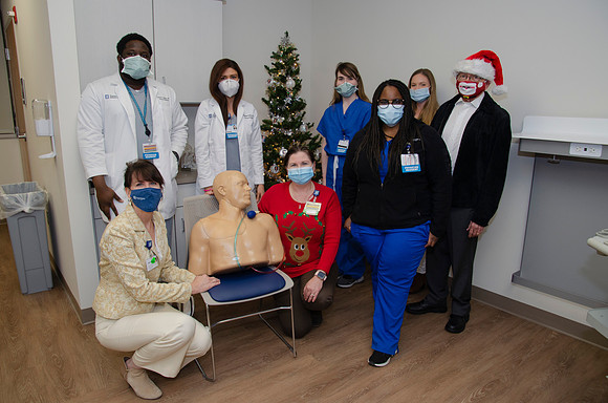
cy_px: 202
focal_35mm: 24
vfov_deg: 52.9
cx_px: 304
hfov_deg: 73.9
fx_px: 404
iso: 400
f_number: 5.6
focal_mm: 16
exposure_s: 1/60
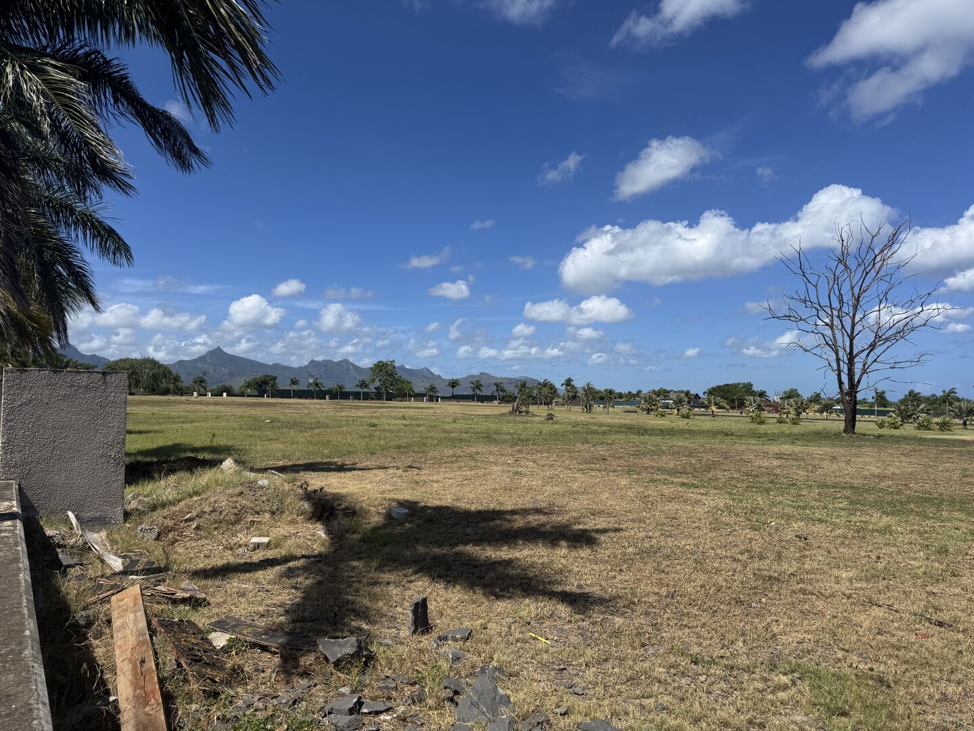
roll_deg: -0.5
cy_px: 366
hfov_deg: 71.6
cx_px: 487
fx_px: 675
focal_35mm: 24
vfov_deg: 56.8
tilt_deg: +2.9
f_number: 1.78
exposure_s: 1/7092
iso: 80
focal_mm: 6.76
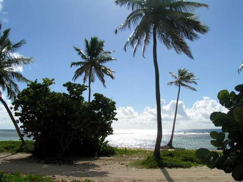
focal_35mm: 38
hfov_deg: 49.0
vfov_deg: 37.7
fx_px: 267
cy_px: 91
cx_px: 122
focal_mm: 5.8
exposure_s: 1/800
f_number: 7.1
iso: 50
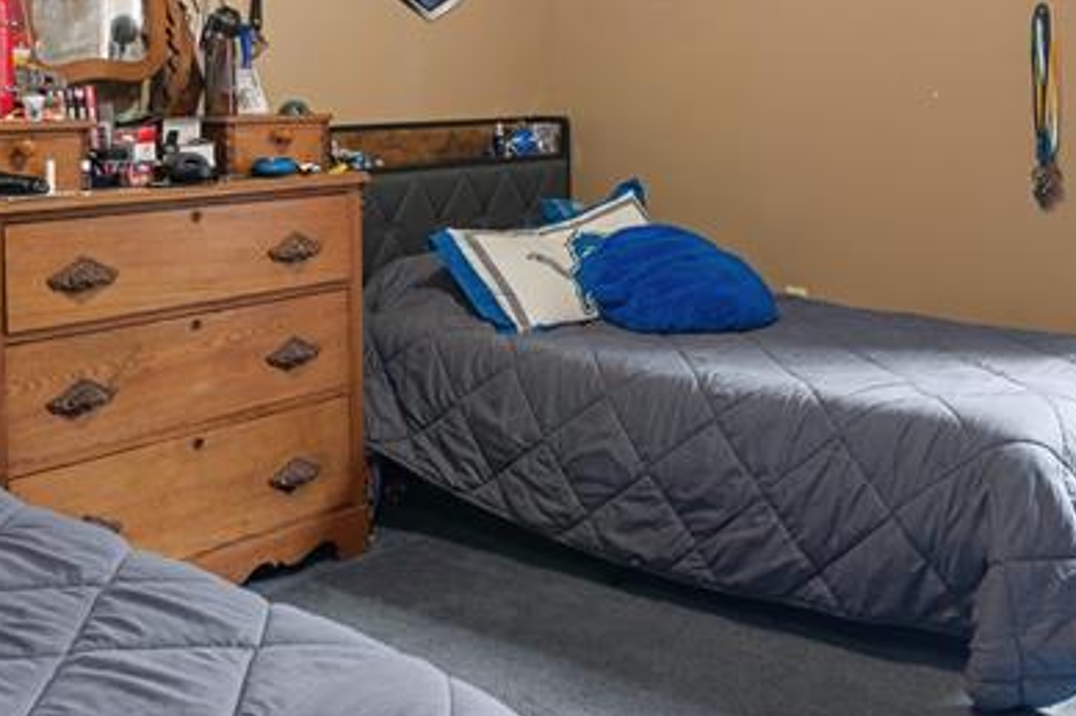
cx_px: 628
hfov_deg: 25.6
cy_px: 101
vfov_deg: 17.1
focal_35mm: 79
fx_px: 2360
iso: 320
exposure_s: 1/1.25
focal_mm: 30
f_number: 9
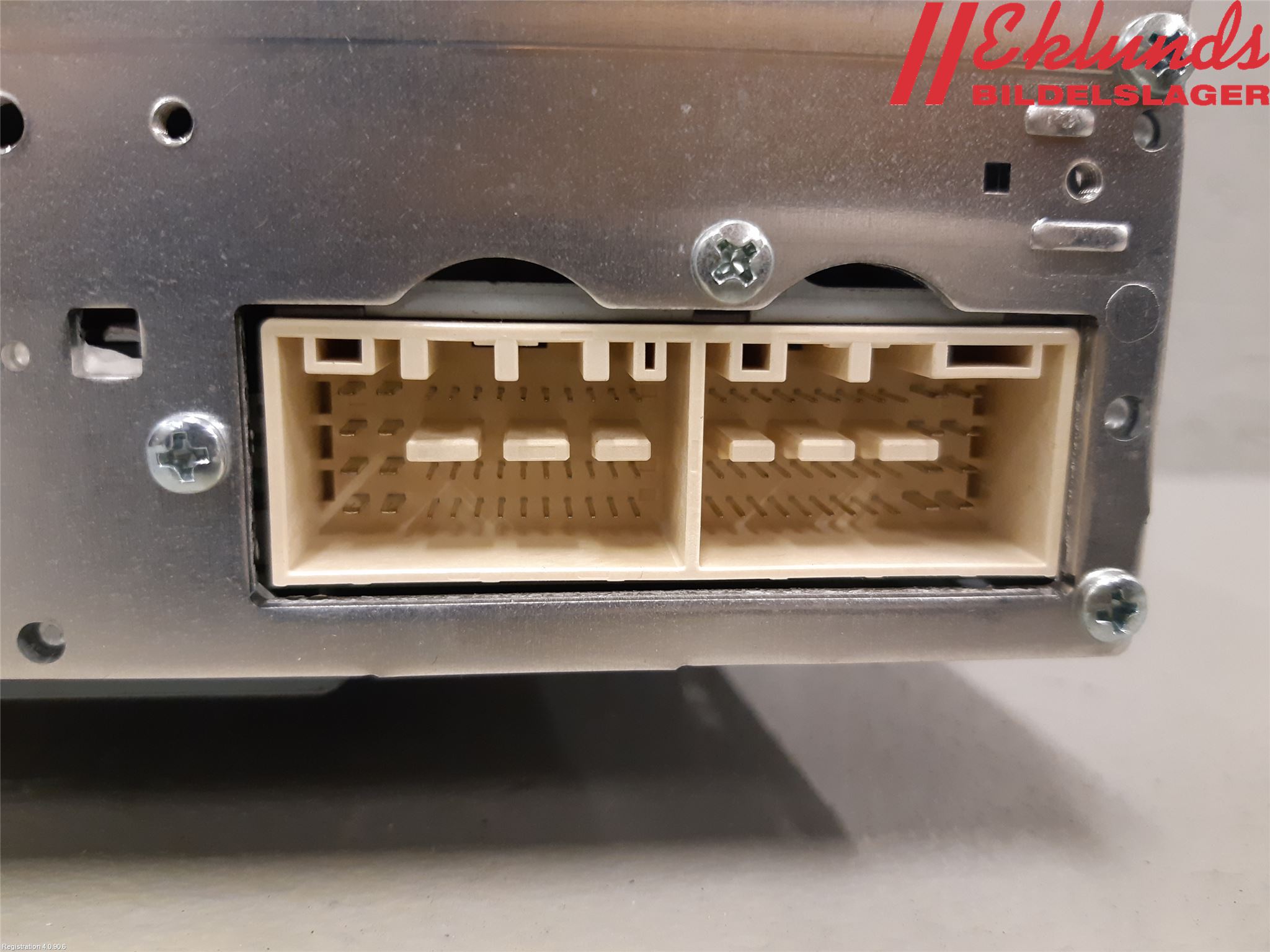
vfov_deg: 53.1
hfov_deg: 67.3
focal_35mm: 26
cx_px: 635
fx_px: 954
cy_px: 476
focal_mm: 3.93
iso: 250
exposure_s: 1/50
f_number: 1.7
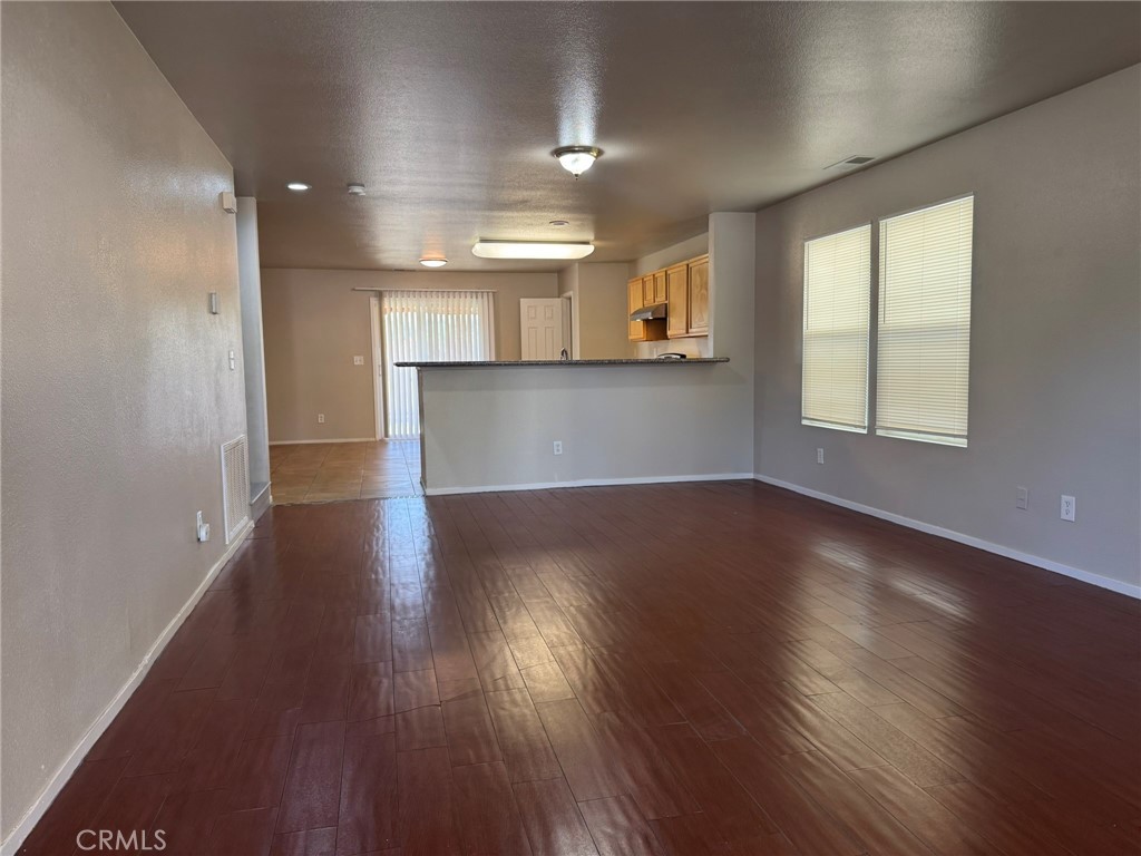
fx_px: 791
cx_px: 570
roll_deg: +0.8
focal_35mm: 24
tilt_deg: -3.3
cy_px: 428
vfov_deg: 56.8
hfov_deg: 71.6
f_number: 1.78
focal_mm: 6.76
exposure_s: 1/120
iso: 160
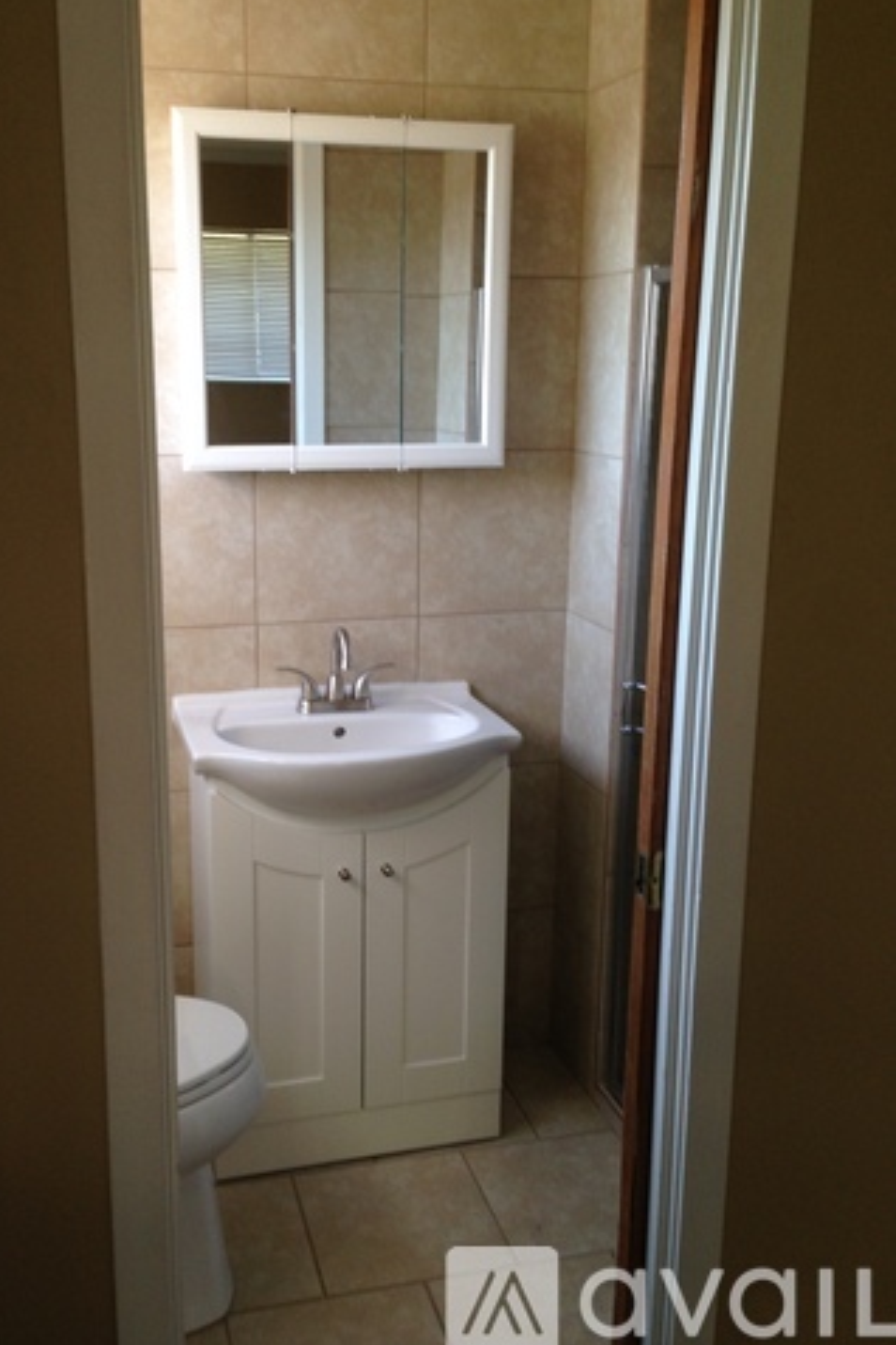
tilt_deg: -12.6
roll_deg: -0.6
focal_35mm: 36
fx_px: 1344
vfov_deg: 53.1
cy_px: 654
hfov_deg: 36.8
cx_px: 373
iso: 50
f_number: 2.4
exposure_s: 1/24
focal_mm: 4.12
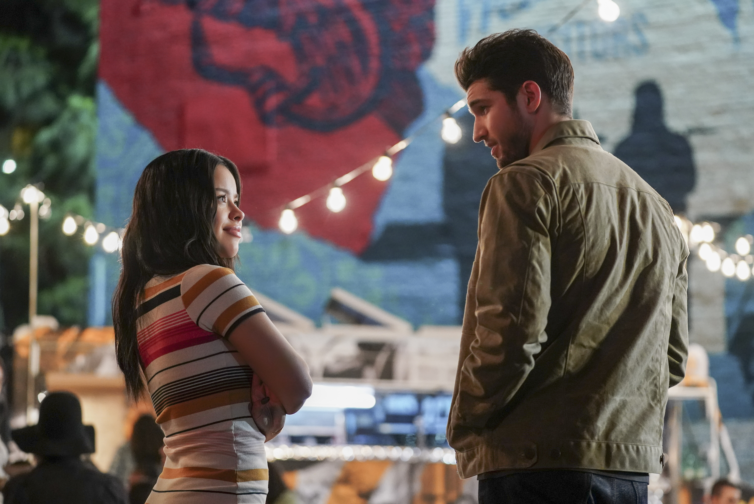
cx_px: 377
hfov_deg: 25.4
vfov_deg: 17.1
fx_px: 1676
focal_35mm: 80
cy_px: 252
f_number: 2.8
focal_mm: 80
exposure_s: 1/160
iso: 6400
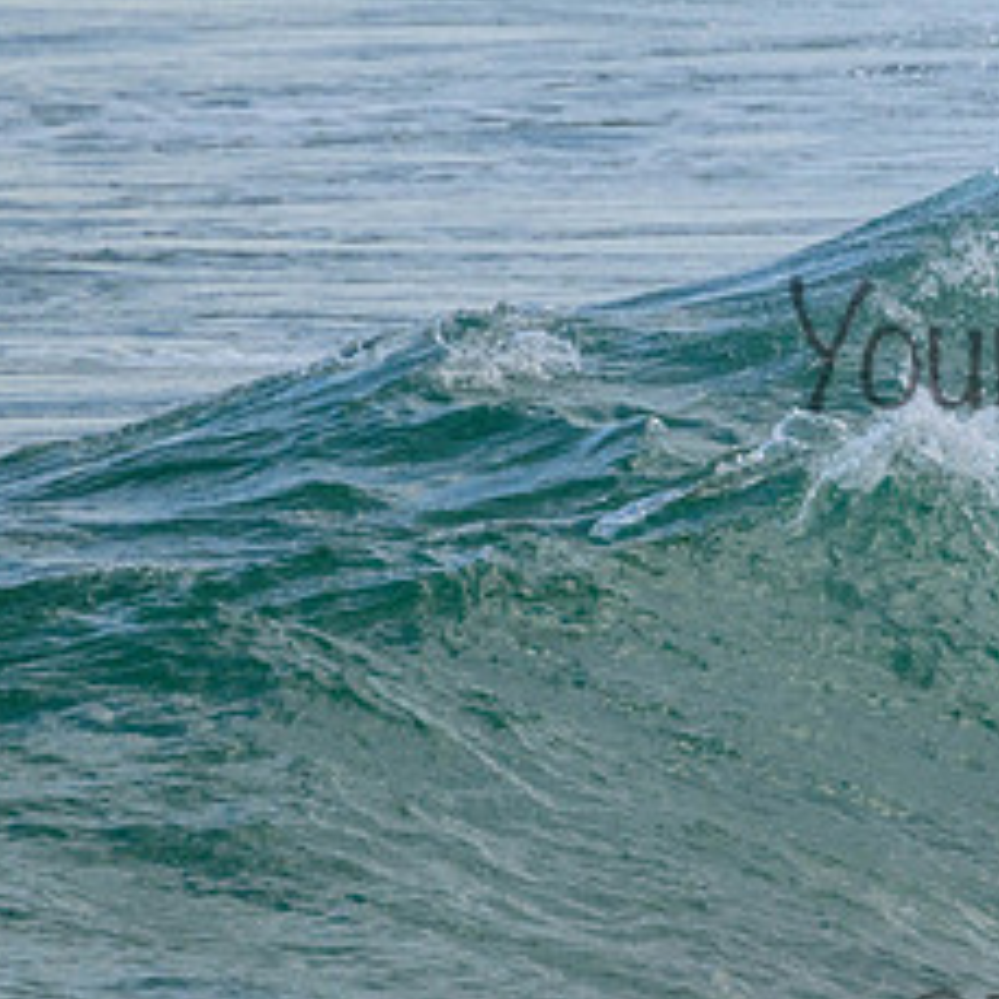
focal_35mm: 1721
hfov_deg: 1.0
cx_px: 1239
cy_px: 308
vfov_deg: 1.0
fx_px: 56192
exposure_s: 1/2000
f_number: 11
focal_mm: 800
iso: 1800
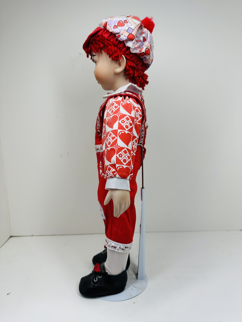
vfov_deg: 71.6
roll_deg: +0.8
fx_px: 224
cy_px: 161
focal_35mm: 24
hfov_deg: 56.8
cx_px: 121
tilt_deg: -8.6
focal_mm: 6.86
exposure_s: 1/1256
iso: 80
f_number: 1.78
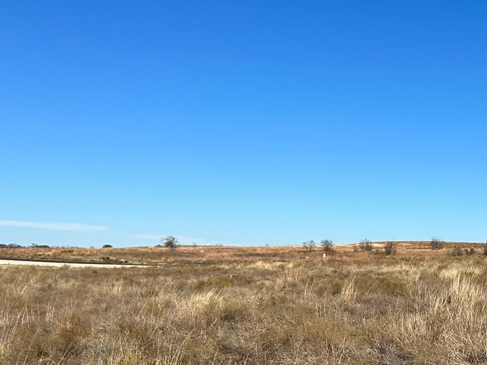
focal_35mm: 61
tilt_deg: -0.5
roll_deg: +0.2
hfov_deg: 29.6
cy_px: 265
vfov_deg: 23.8
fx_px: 858
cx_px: 483
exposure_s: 1/6993
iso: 50
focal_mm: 5.7
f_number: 1.5
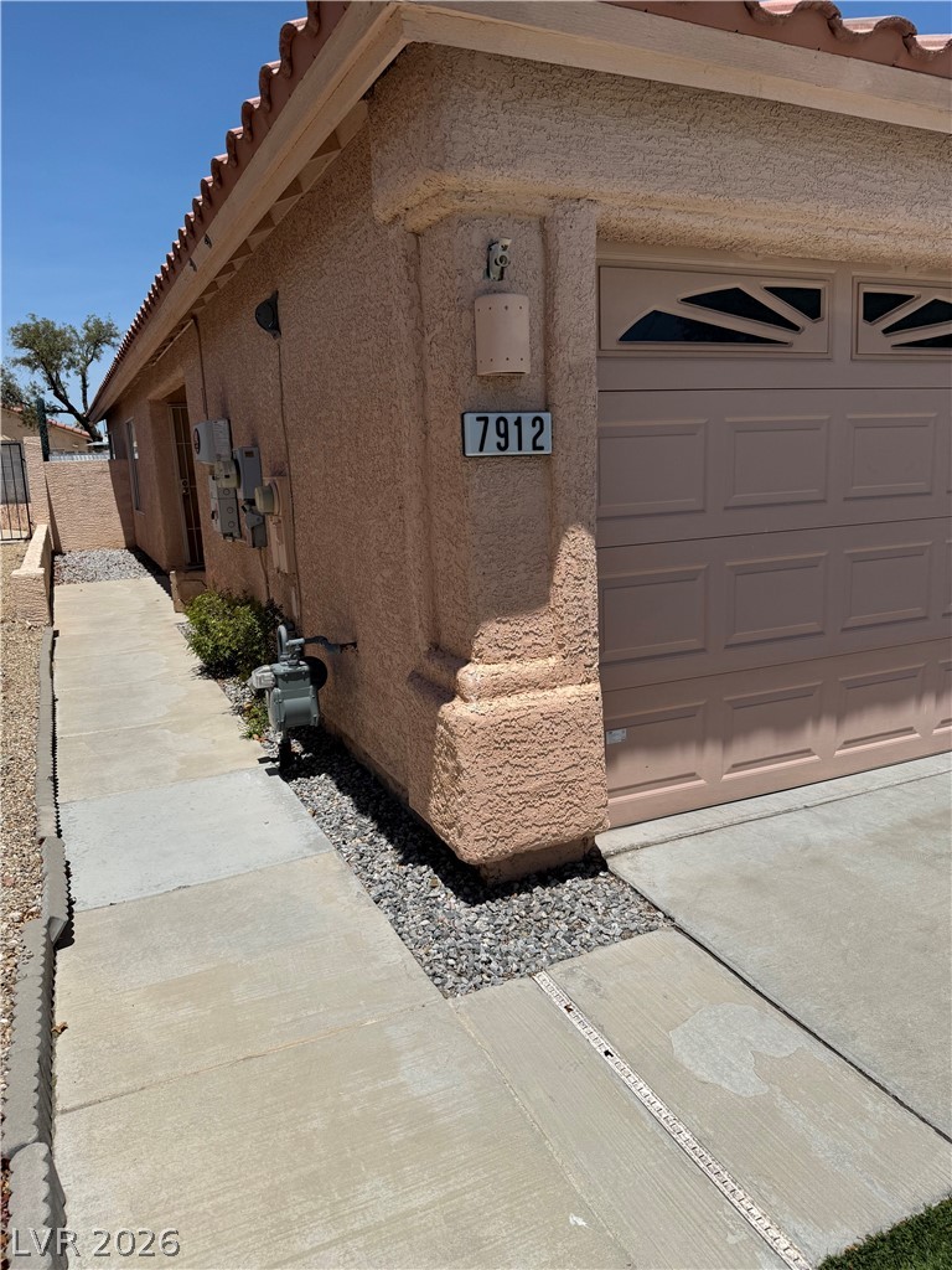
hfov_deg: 56.8
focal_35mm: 24
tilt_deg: -11.0
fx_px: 880
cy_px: 635
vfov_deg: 71.6
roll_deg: +2.2
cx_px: 476
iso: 80
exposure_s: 1/9091
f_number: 1.78
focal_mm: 6.76
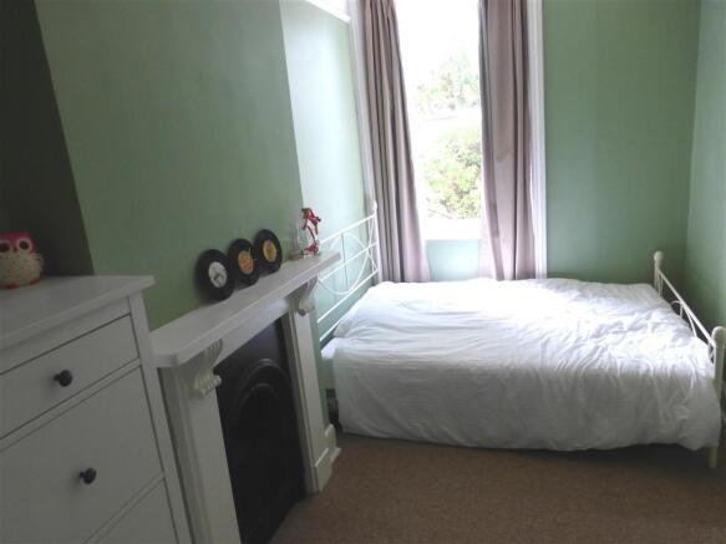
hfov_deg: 71.6
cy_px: 272
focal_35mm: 24
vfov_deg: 56.8
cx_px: 363
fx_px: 503
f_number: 3.3
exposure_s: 1/60
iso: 160
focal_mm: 4.3
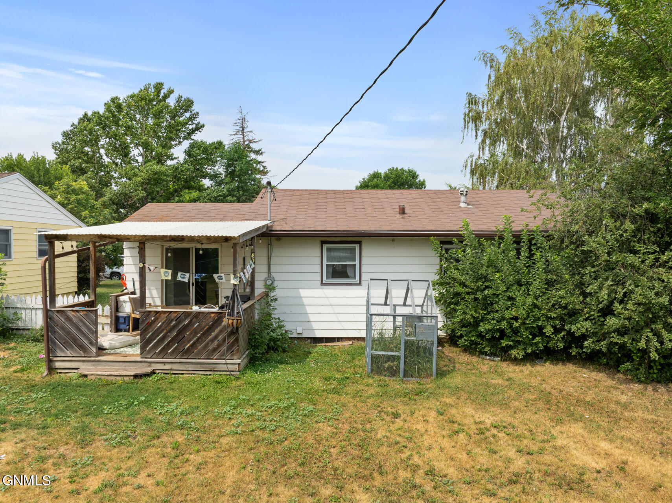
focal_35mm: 24
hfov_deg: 71.6
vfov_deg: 56.8
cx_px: 336
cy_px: 252
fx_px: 466
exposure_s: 1/320
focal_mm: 12.29
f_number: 7.1
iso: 100
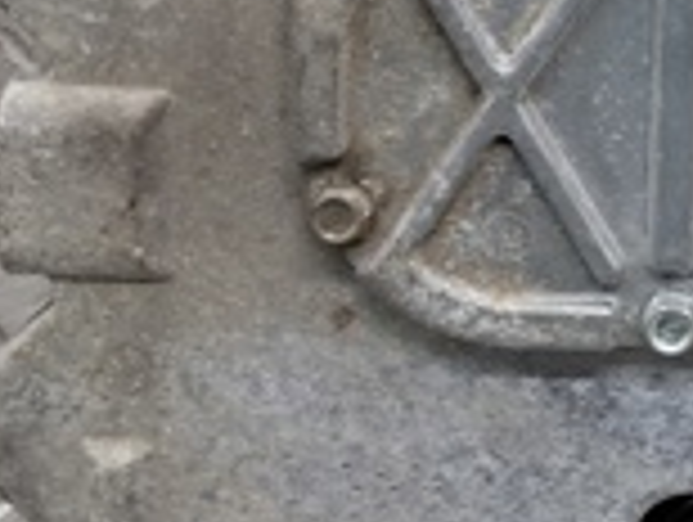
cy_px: -218
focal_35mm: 112
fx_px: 2246
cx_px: 1138
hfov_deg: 15.7
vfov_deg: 12.7
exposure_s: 1/50
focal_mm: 4
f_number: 1.8
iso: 125
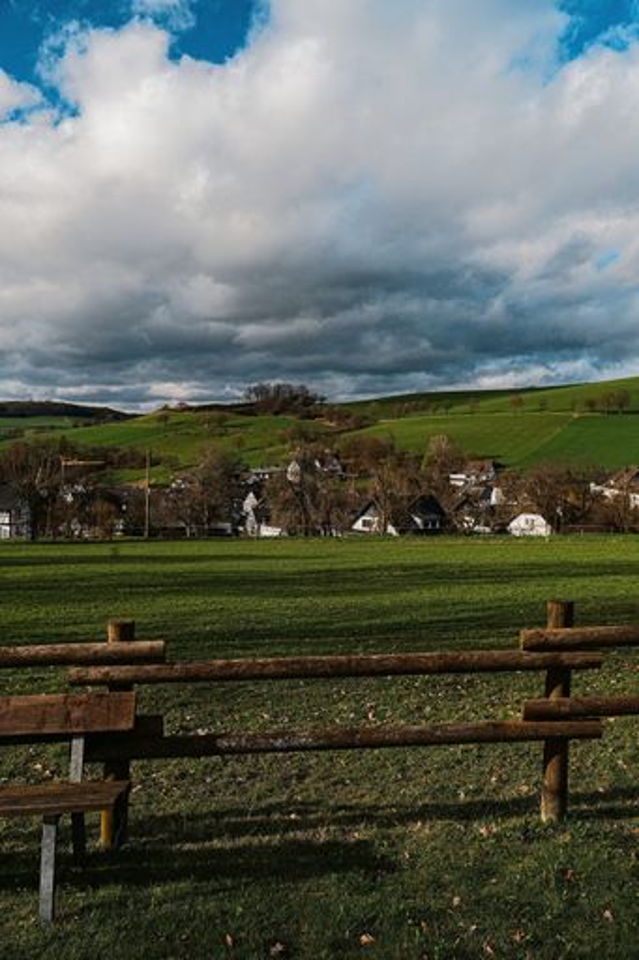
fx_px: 799
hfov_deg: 43.6
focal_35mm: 30
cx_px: 320
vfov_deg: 61.9
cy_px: 480
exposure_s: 1/500
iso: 500
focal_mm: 30
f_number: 9
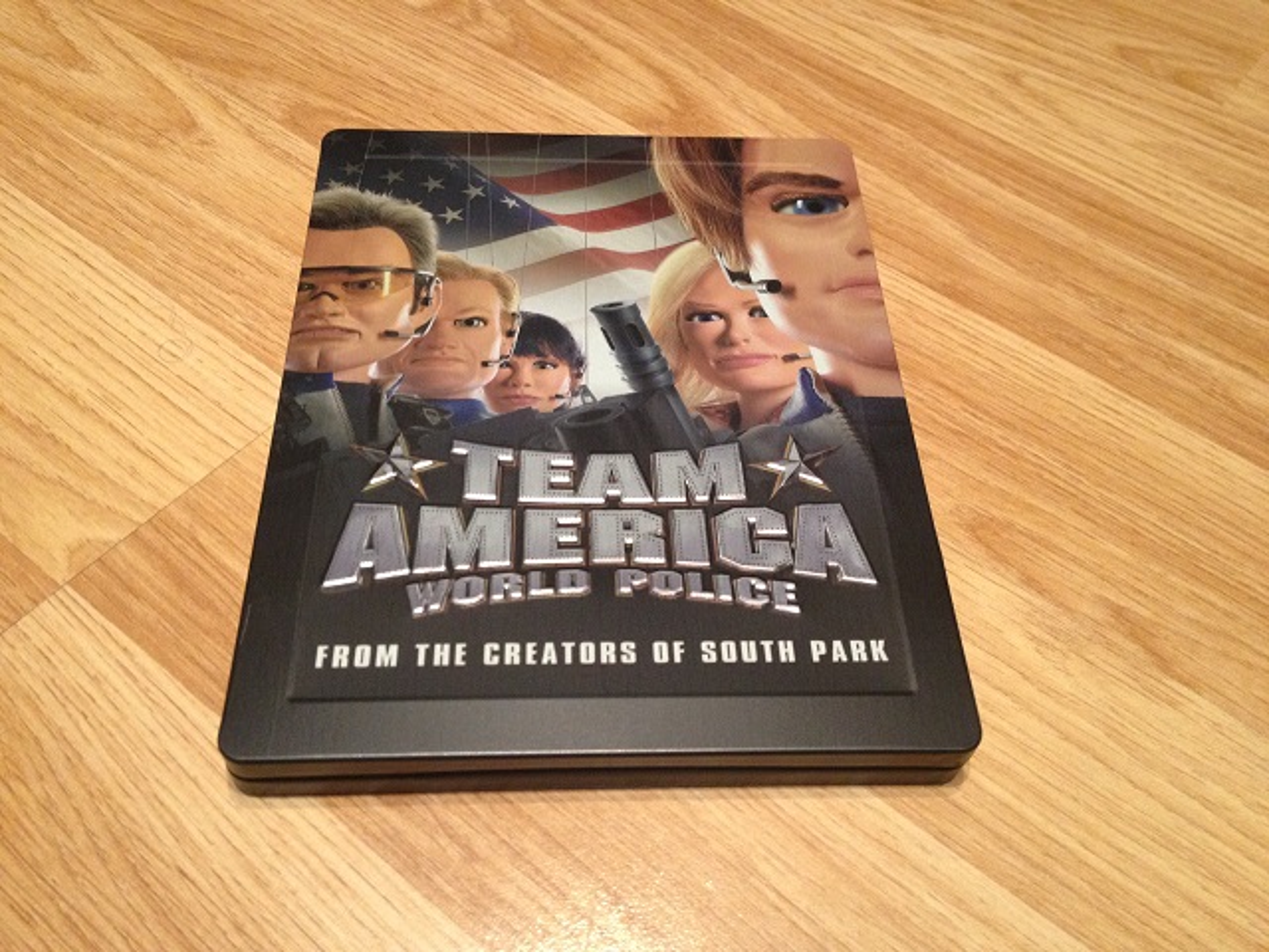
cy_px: 476
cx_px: 634
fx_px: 1283
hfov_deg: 52.6
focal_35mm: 35
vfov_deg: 40.7
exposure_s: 1/20
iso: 250
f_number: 2.4
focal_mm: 4.28
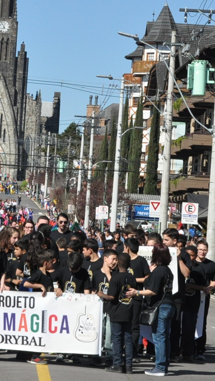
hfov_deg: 6.2
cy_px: 134
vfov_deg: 11.1
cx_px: 1
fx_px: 1966
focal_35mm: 194
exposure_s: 1/2000
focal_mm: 58
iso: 1250
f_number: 11
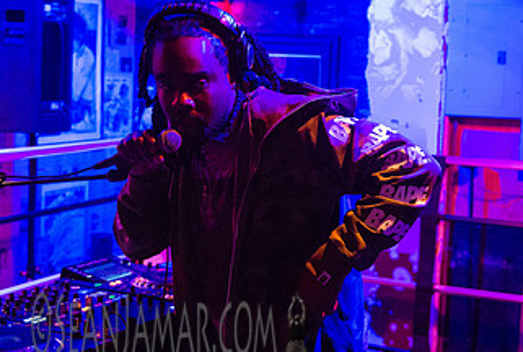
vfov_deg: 20.4
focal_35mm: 67
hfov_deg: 30.0
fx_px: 976
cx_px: 251
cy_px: 123
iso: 5000
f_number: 2.8
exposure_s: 1/250
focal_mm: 32
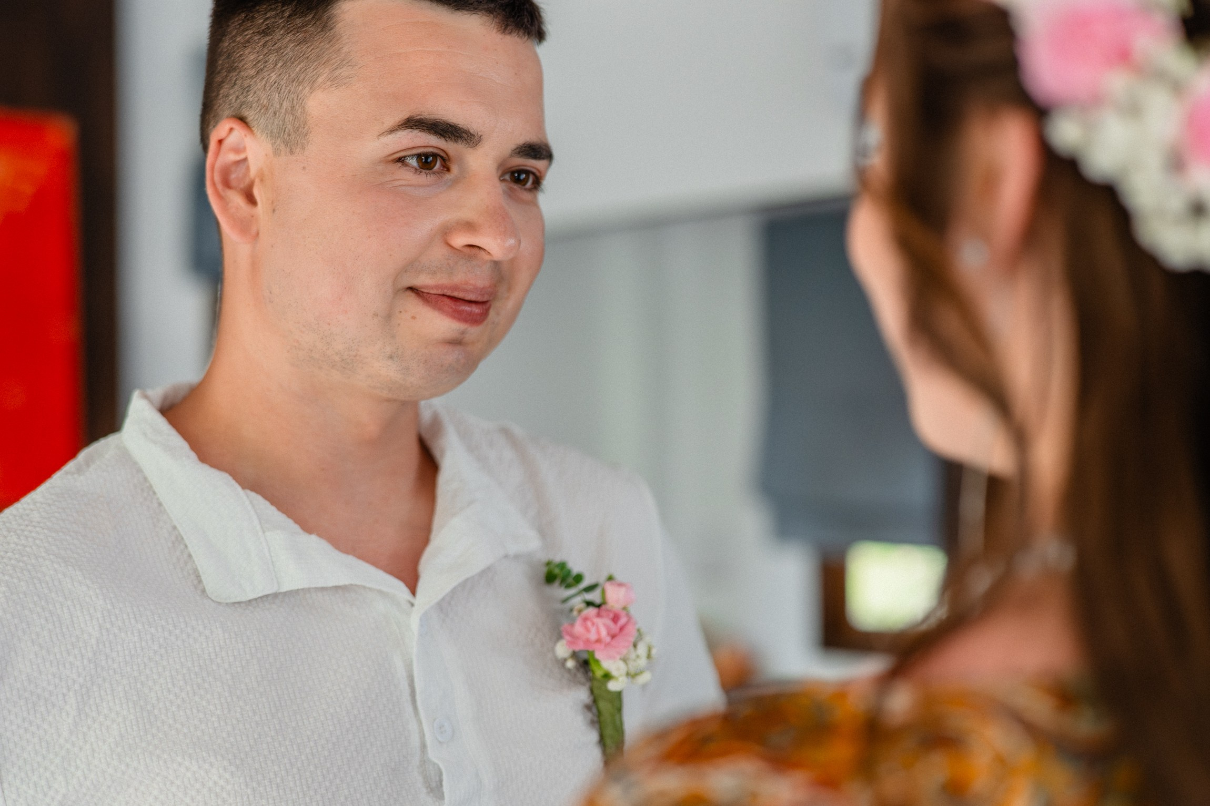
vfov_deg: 24.9
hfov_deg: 36.7
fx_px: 1823
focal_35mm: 54
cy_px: 437
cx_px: 554
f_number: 2.2
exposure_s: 1/400
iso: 3200
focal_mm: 50
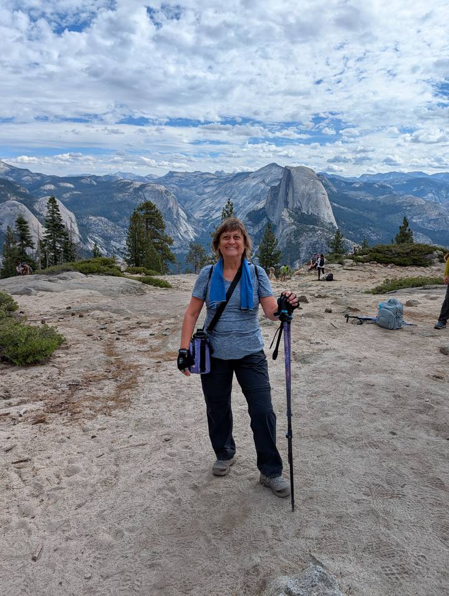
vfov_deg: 71.5
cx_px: 224
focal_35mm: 24
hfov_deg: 56.9
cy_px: 298
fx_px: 414
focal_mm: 6.9
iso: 22
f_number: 1.68
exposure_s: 1/1880
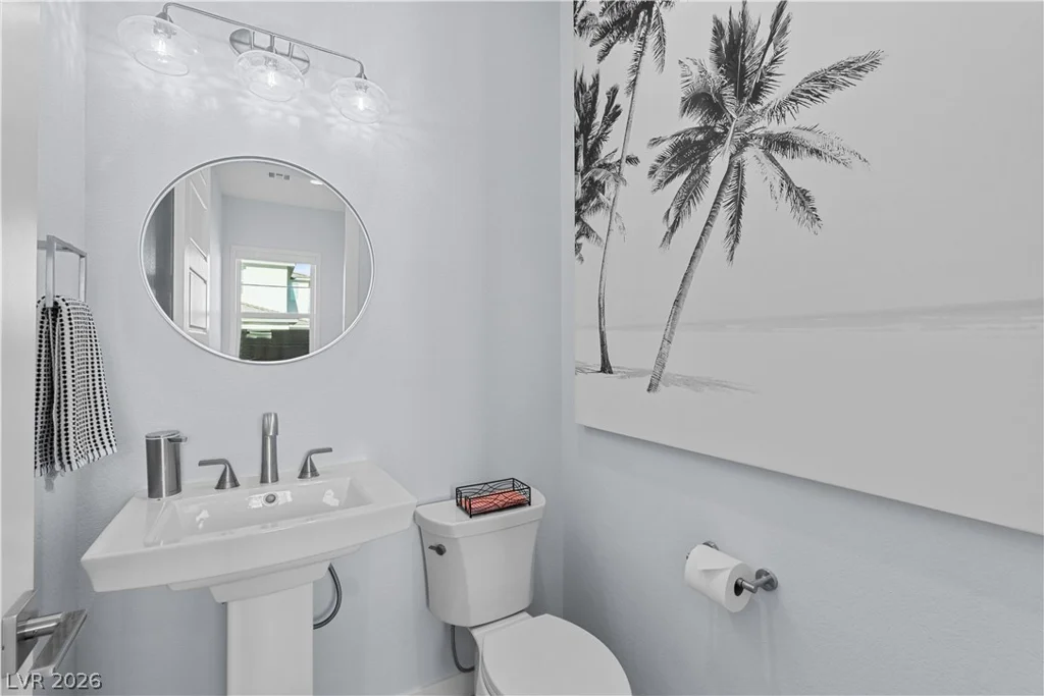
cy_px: 348
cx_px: 522
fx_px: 435
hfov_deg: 100.4
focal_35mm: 15
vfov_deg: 77.3
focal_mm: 10
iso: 400
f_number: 8
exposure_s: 1/8
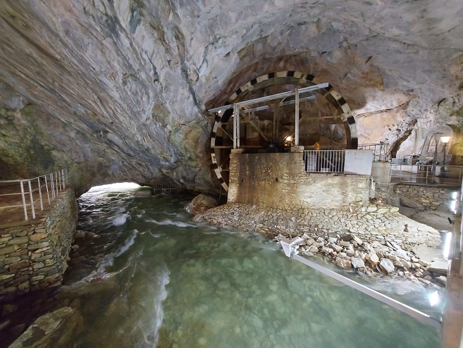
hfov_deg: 106.2
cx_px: 232
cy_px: 174
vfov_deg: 89.9
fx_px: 174
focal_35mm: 13
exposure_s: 1/25
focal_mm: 1.74
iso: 640
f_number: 2.2
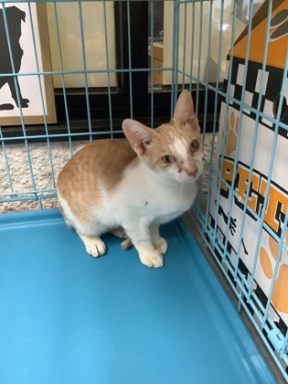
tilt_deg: -26.5
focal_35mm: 31
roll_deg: +1.1
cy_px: 192
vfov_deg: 58.4
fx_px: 344
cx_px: 144
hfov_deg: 45.4
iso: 400
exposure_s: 1/33
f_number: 2.4
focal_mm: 3.3
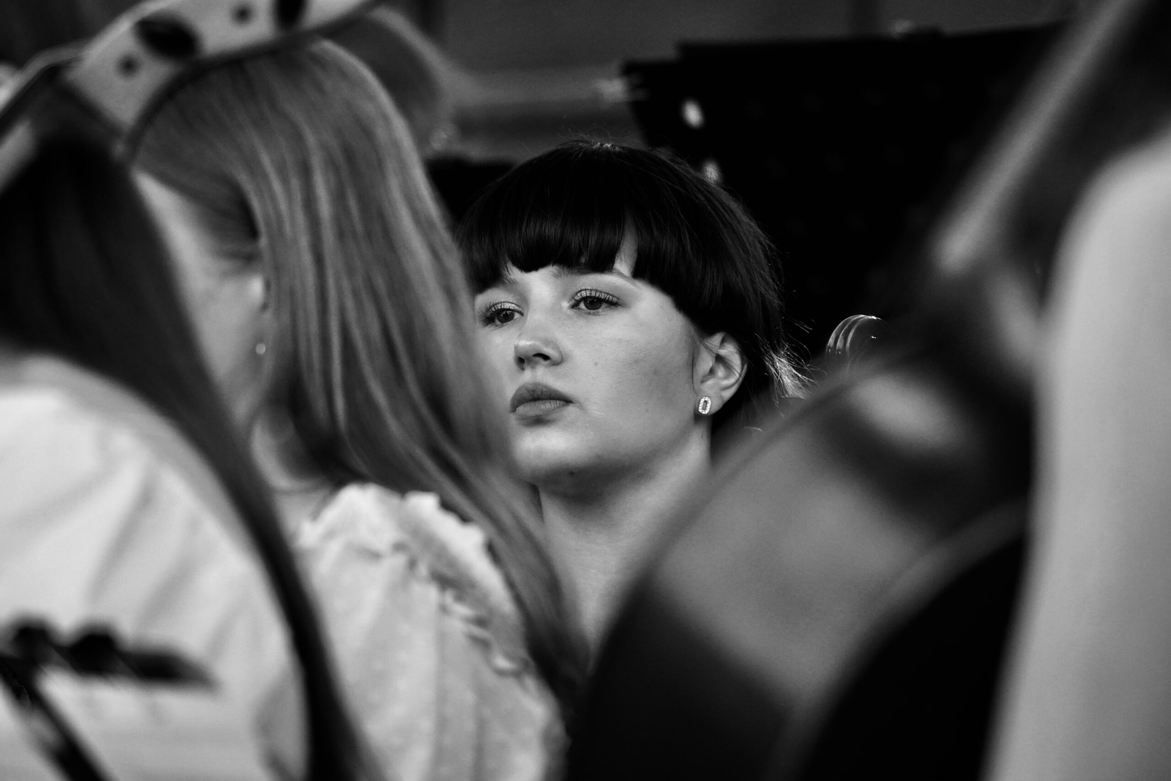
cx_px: 586
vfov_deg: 2.3
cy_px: 390
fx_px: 19516
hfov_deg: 3.4
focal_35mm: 600
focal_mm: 400
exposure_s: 1/500
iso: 1600
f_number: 6.3
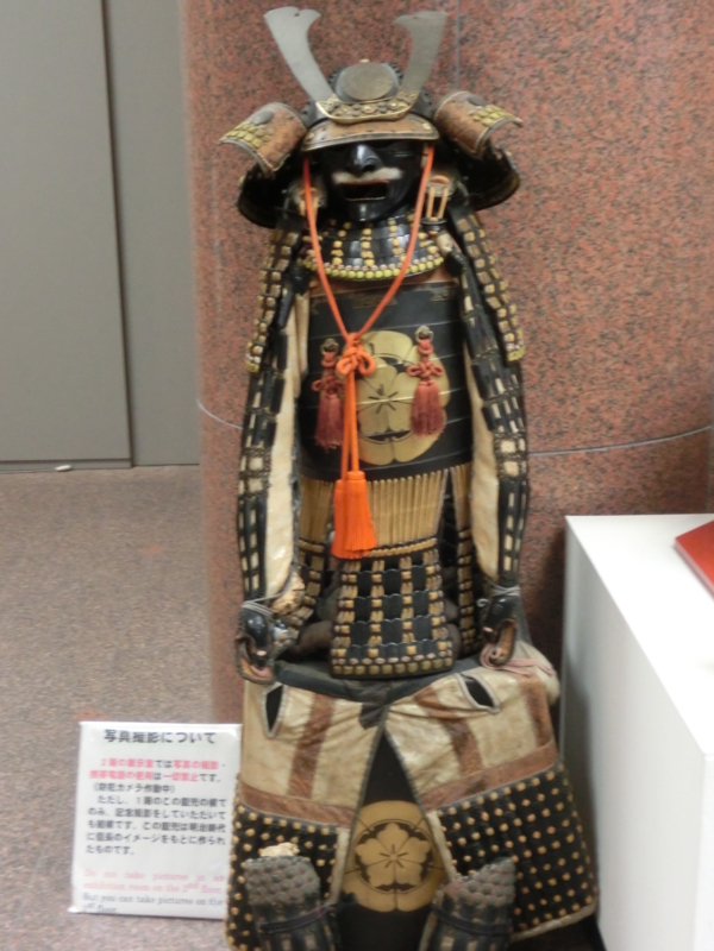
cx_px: 357
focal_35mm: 47
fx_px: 1293
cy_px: 476
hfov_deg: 30.9
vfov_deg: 40.4
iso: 800
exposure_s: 1/30
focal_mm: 8.29
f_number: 4.2
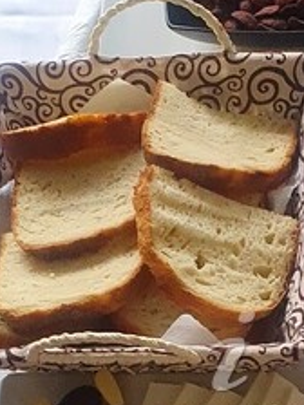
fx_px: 1393
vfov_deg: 16.3
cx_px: 255
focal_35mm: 119
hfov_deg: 12.4
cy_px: 387
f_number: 2.4
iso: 200
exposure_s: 1/100
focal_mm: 4.32
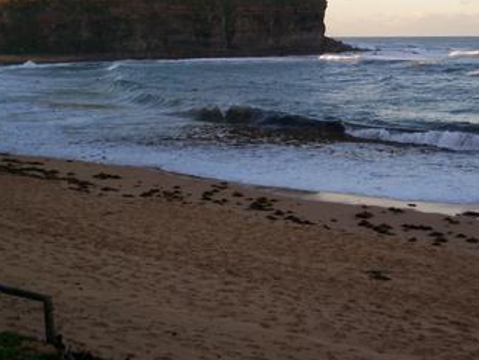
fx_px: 831
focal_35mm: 60
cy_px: 112
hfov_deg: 32.1
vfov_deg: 24.3
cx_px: 266
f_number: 4.5
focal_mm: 5.9
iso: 100
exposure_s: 1/166
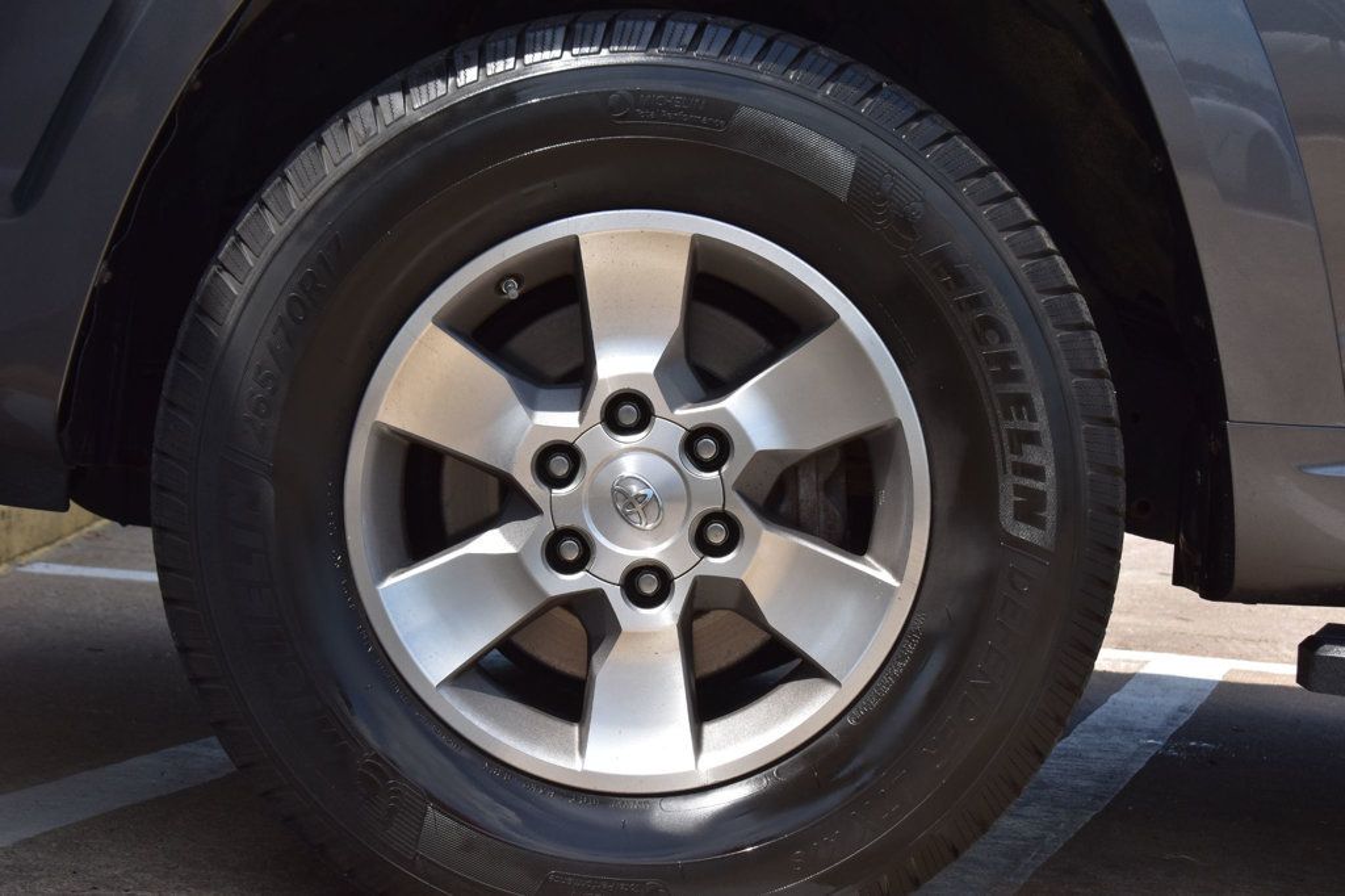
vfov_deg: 16.5
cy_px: 448
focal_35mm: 82
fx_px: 3081
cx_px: 672
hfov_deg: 24.6
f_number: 11
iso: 400
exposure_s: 1/400
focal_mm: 55
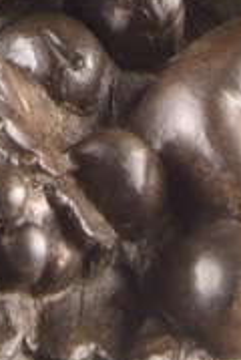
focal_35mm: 602
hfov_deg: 2.3
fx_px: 6021
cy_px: -736
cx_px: -29
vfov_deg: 3.3
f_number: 20
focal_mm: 90
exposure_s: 1/125
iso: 400
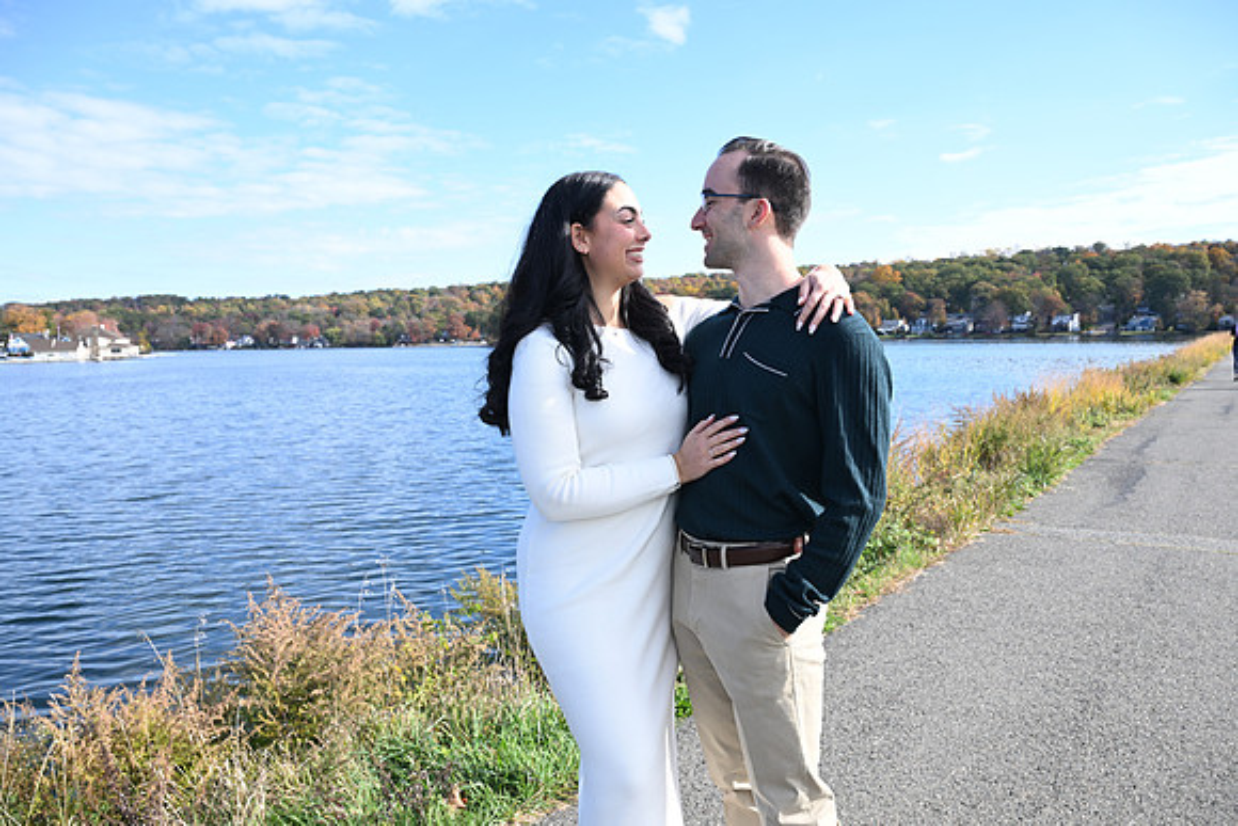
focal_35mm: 30
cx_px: 619
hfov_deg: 61.9
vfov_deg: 43.6
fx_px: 1032
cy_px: 413
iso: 100
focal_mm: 30
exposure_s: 1/100
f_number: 8
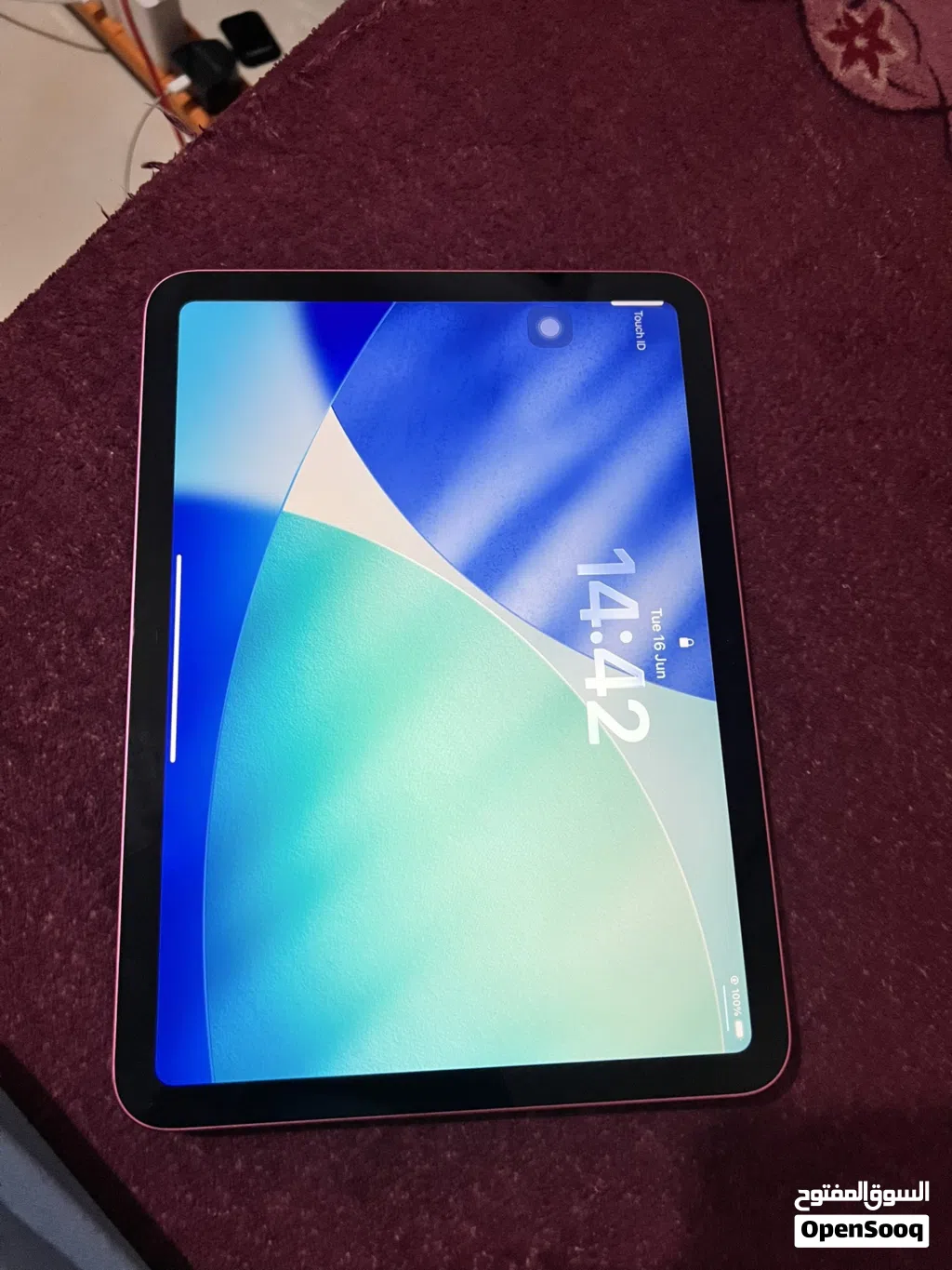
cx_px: 476
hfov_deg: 53.1
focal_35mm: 26
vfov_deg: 67.3
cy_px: 635
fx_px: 953
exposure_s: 1/98
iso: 125
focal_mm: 5.7
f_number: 1.5
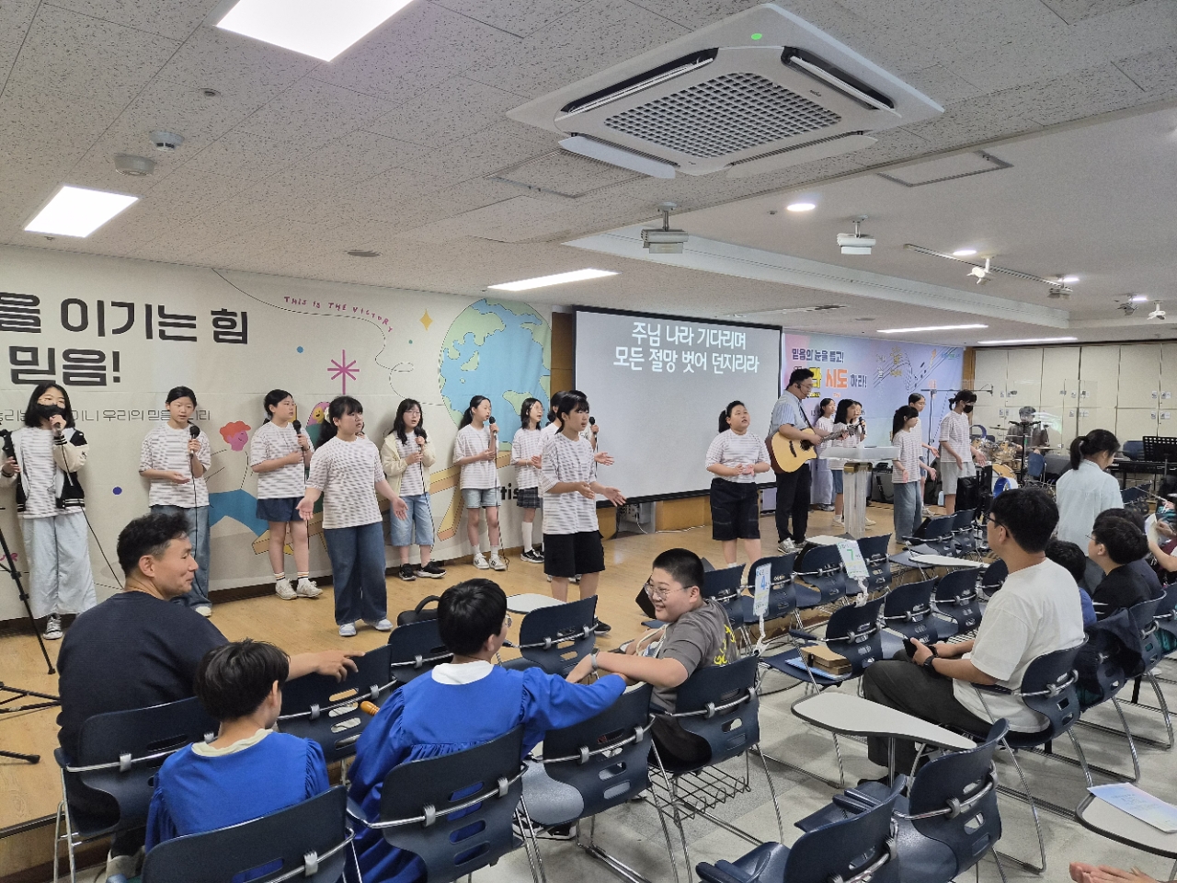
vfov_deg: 58.9
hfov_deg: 73.9
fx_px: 782
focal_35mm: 23
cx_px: 588
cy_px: 442
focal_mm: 5.4
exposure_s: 1/120
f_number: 1.8
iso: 250
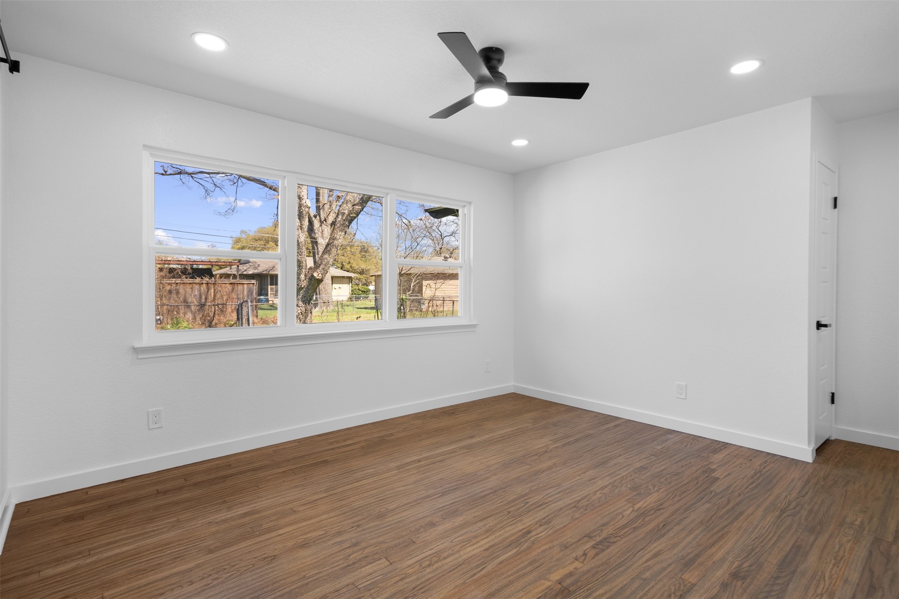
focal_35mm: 17
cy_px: 300
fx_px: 424
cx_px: 450
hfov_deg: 93.3
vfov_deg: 70.4
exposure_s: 1/2
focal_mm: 17
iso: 400
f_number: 8
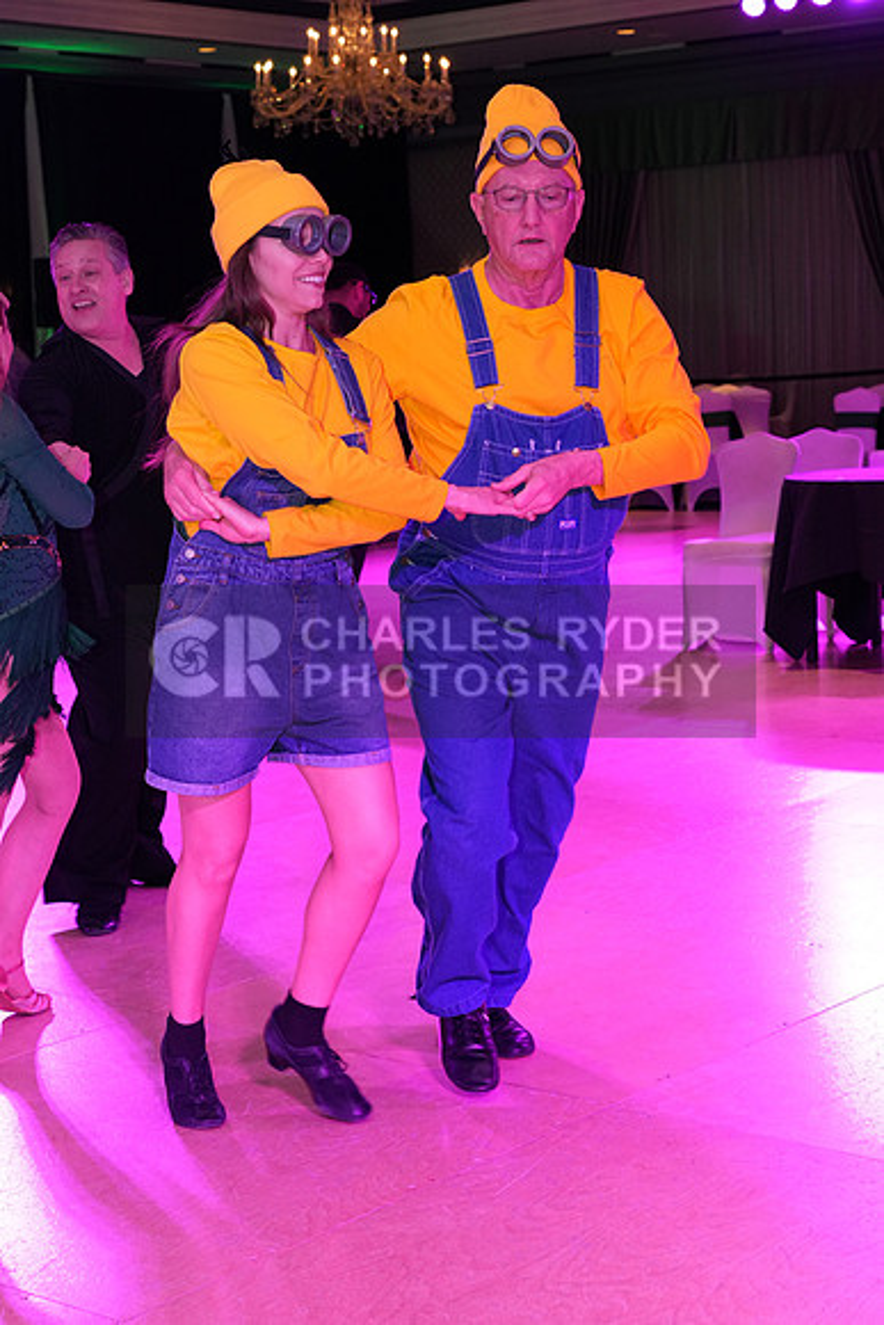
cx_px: 442
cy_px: 662
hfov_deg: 21.6
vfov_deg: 31.9
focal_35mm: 63
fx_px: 2319
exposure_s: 1/250
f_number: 6.3
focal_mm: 63
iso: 2500
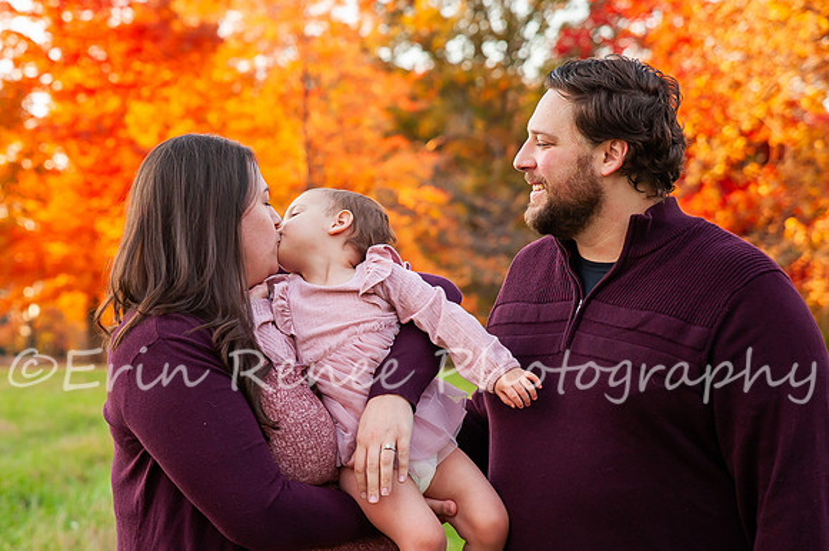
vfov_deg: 14.2
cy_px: 302
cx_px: 309
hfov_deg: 21.1
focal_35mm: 96
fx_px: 2219
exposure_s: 1/200
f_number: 4.5
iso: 640
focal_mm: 70
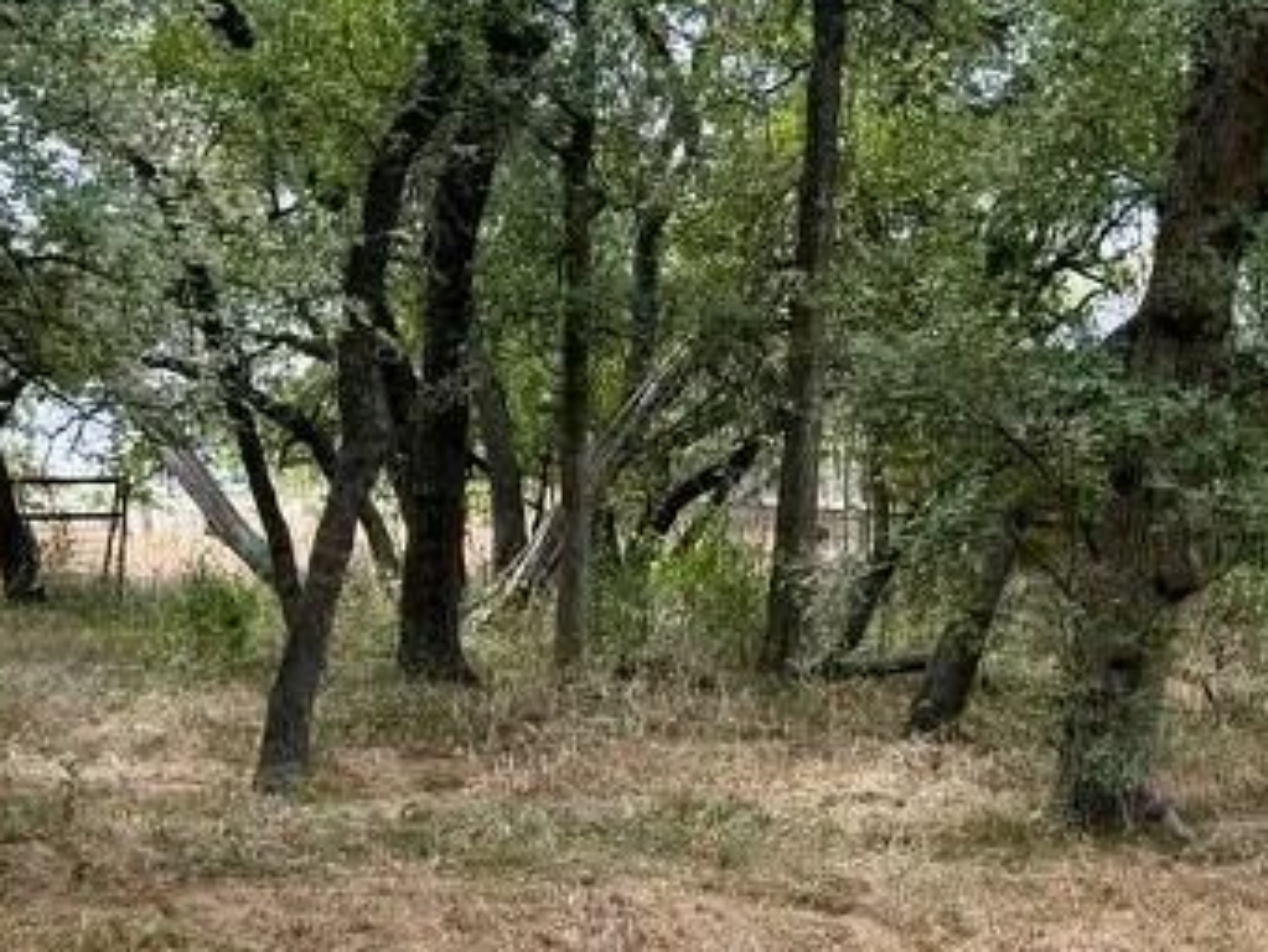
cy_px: 543
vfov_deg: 20.4
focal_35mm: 72
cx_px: 1090
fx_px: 2638
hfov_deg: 26.3
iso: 100
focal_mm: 6.76
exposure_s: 1/780
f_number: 1.78
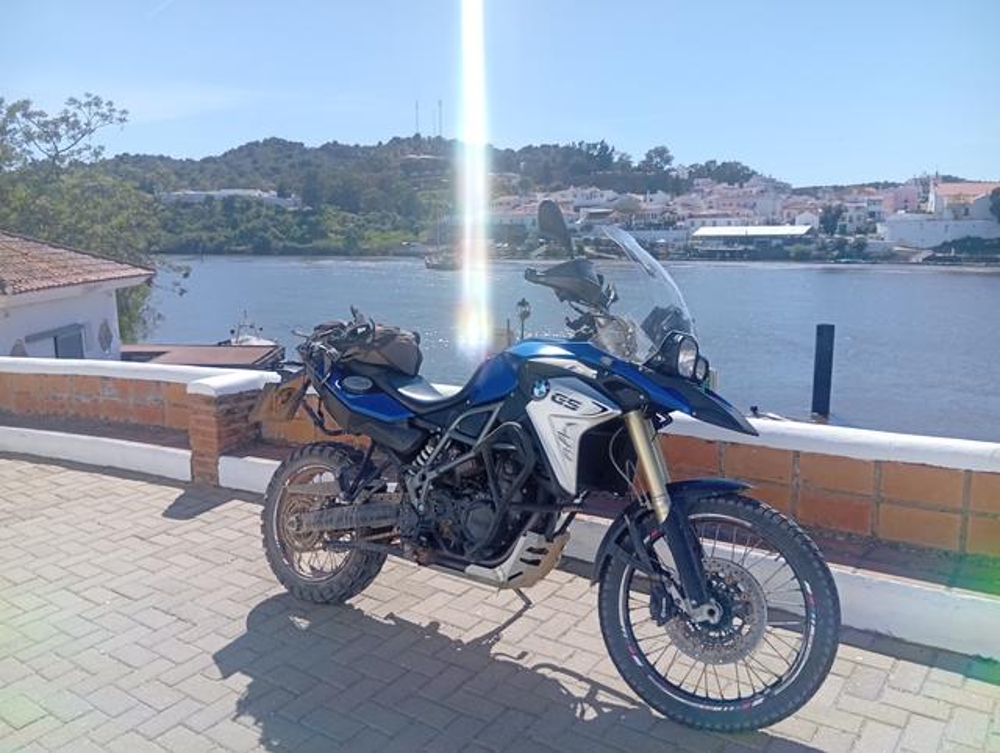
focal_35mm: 27
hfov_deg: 65.2
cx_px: 500
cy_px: 376
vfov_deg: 51.5
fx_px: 781
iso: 50
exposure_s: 1/1508
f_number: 1.8
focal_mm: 3.84
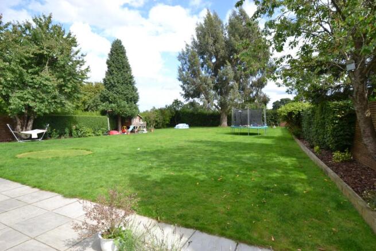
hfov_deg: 90.0
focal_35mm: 18
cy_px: 126
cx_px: 188
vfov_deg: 67.4
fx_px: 188
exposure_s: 1/160
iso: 100
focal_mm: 12
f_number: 6.3
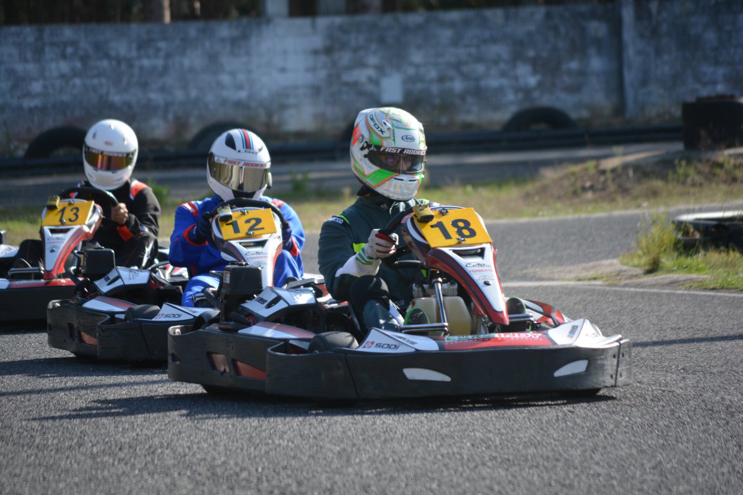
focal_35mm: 262
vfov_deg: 5.2
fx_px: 5417
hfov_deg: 7.8
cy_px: 248
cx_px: 372
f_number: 5.3
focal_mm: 175
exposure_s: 1/1000
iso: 500
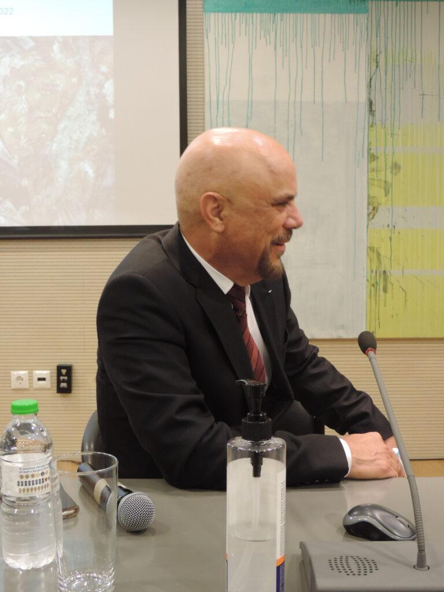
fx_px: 804
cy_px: 296
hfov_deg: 30.9
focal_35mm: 47
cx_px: 222
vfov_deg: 40.4
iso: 400
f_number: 3.5
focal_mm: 8.3
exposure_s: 1/25
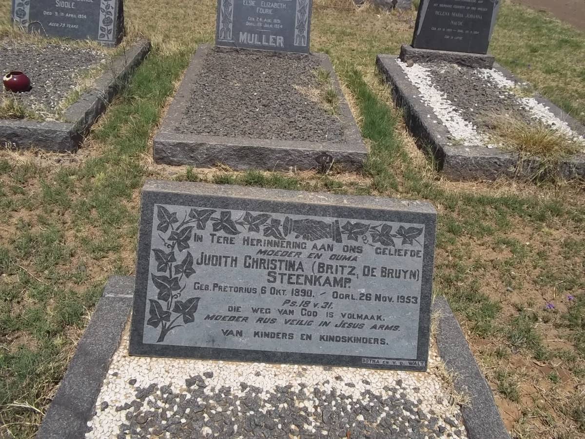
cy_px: 220
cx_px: 292
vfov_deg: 44.2
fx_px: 541
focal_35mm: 32
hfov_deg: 56.8
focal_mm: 5.7
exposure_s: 1/800
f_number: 5.5
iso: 80
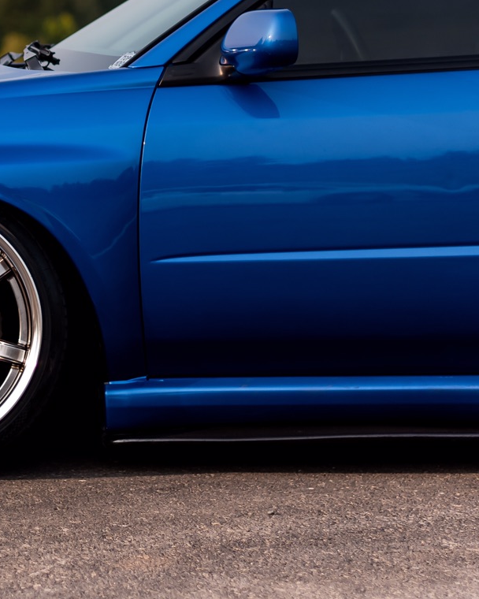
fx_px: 2516
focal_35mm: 142
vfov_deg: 13.4
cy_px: 55
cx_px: -121
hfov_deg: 10.7
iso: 100
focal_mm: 50
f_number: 1.8
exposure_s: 1/3200
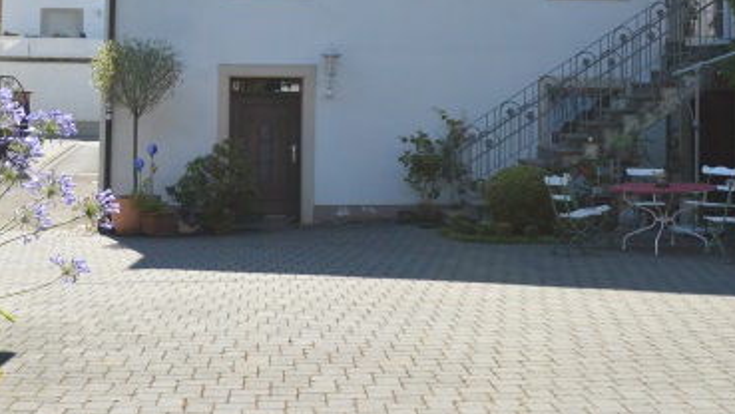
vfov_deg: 17.3
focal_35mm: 68
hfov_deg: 31.0
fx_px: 1326
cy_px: -20
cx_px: 378
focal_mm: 20
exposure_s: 1/1000
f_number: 4.5
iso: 200
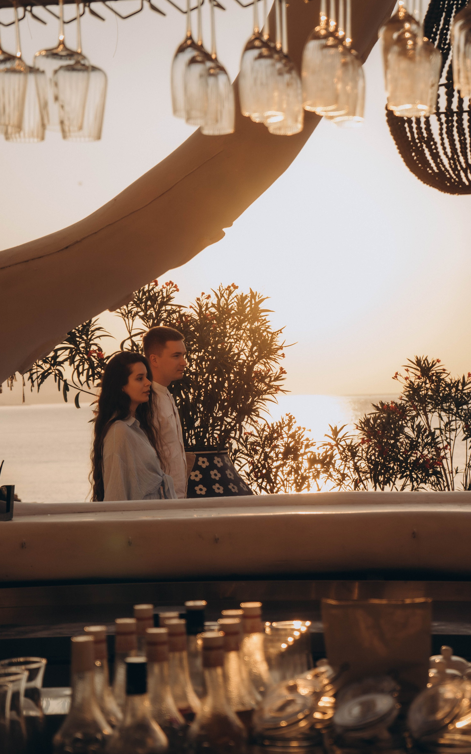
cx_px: 220
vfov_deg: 25.8
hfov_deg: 16.3
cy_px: 382
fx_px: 1643
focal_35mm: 80
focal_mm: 70
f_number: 5.6
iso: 500
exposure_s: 1/500
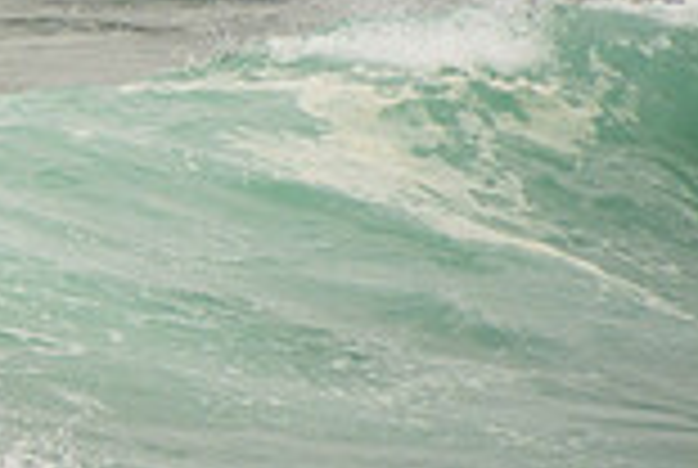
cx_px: -576
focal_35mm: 2241
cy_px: 119
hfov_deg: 0.9
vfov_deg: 0.6
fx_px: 43534
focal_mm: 400
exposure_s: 1/1250
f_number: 5.6
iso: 200
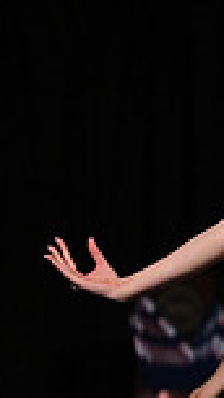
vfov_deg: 2.8
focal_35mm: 774
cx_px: 675
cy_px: 286
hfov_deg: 1.6
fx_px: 8177
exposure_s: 1/1000
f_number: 2.8
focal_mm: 130
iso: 4000
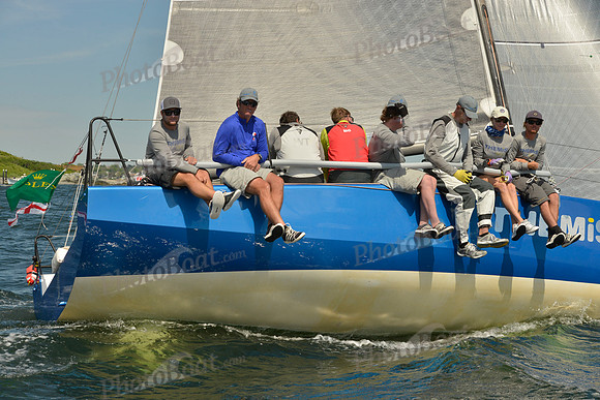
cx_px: 300
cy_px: 200
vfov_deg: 19.5
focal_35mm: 70
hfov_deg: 28.8
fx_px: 1167
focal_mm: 70
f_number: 9
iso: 280
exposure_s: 1/1600
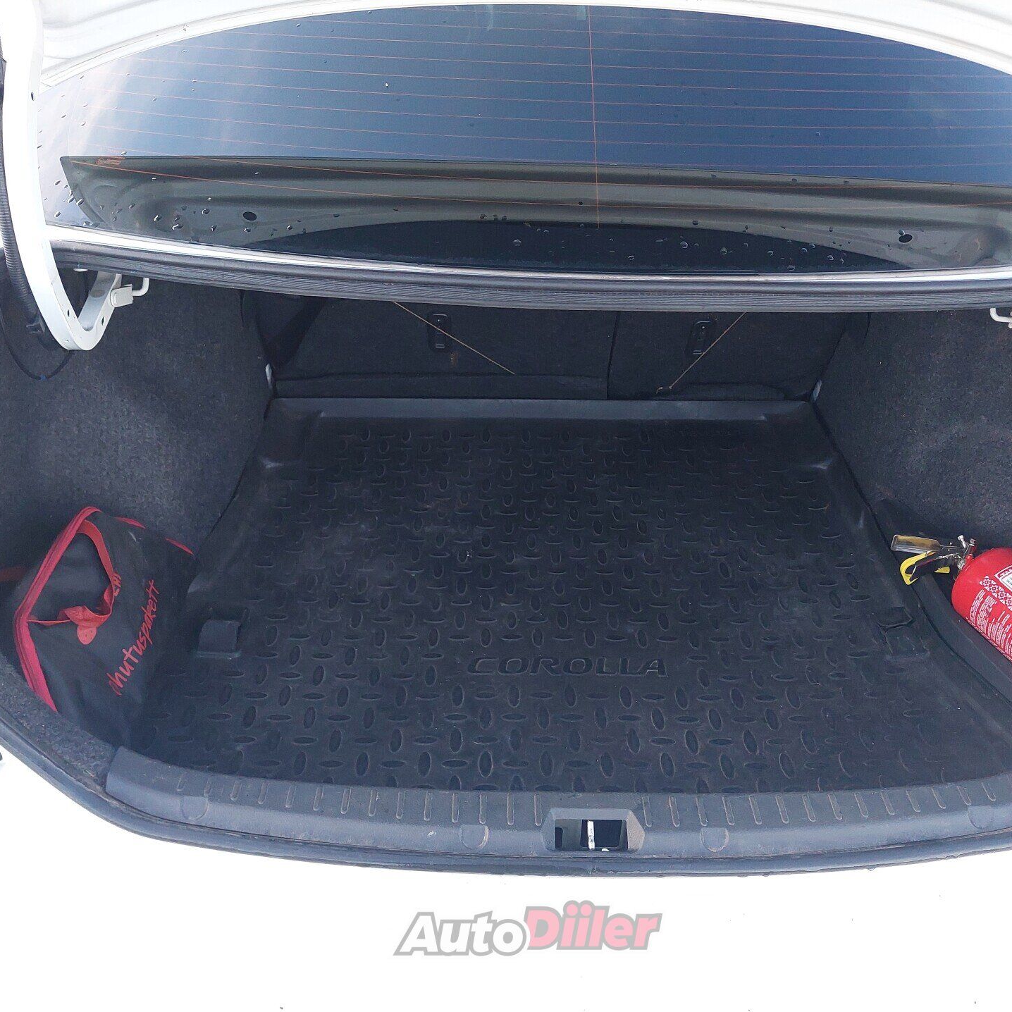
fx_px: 992
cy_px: 515
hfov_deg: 54.0
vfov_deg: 54.0
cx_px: 527
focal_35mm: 30
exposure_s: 1/120
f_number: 1.8
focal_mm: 5.23
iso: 200
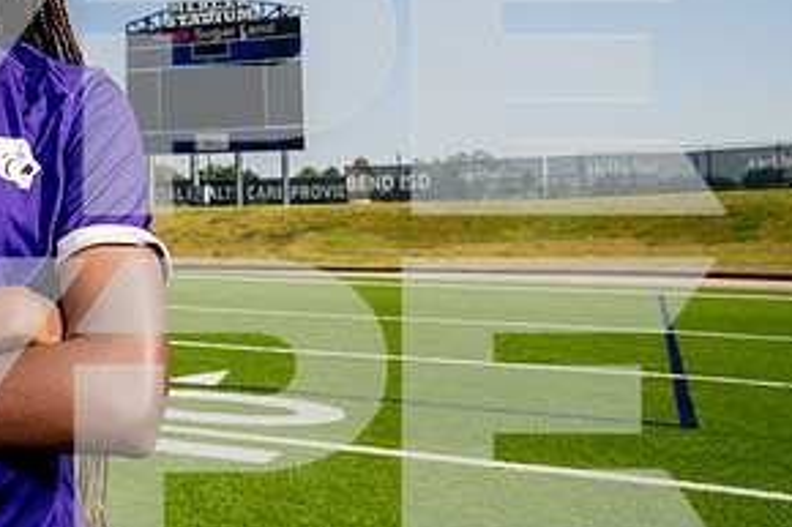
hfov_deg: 37.5
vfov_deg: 27.2
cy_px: 72
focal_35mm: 48
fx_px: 1055
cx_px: 30
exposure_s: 1/125
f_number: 7.1
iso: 50
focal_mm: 24
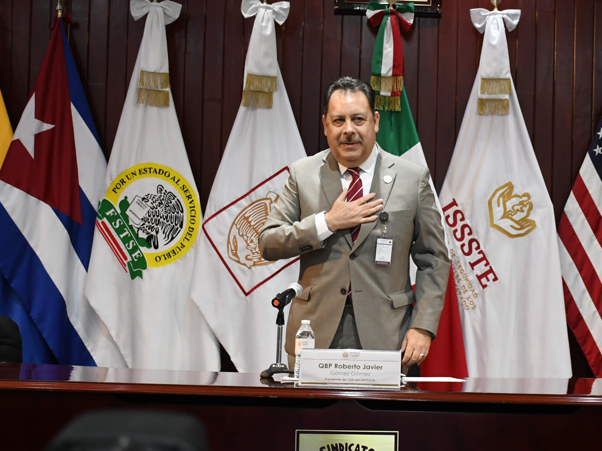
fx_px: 1409
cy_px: 237
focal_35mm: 81
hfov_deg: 23.9
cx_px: 429
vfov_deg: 18.2
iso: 2500
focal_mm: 38
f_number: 5.6
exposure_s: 1/100
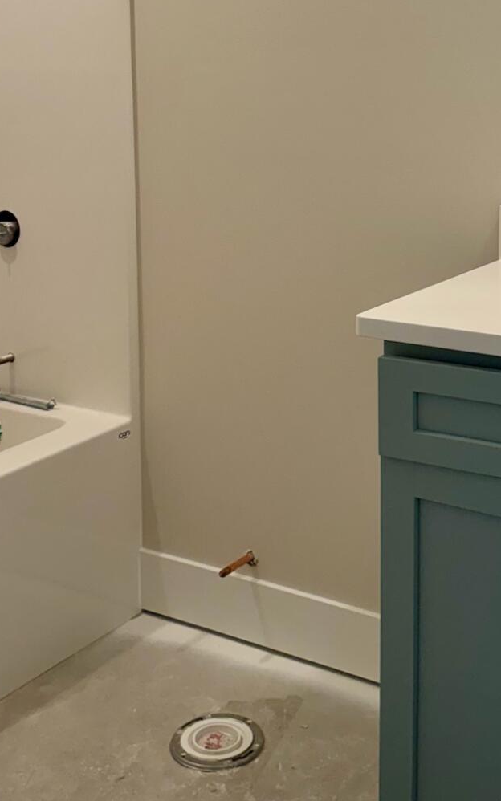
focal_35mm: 51
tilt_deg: -6.9
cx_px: 334
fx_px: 1114
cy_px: 205
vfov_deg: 38.6
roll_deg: +0.3
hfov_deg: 25.2
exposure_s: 1/120
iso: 160
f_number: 1.78
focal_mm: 6.76
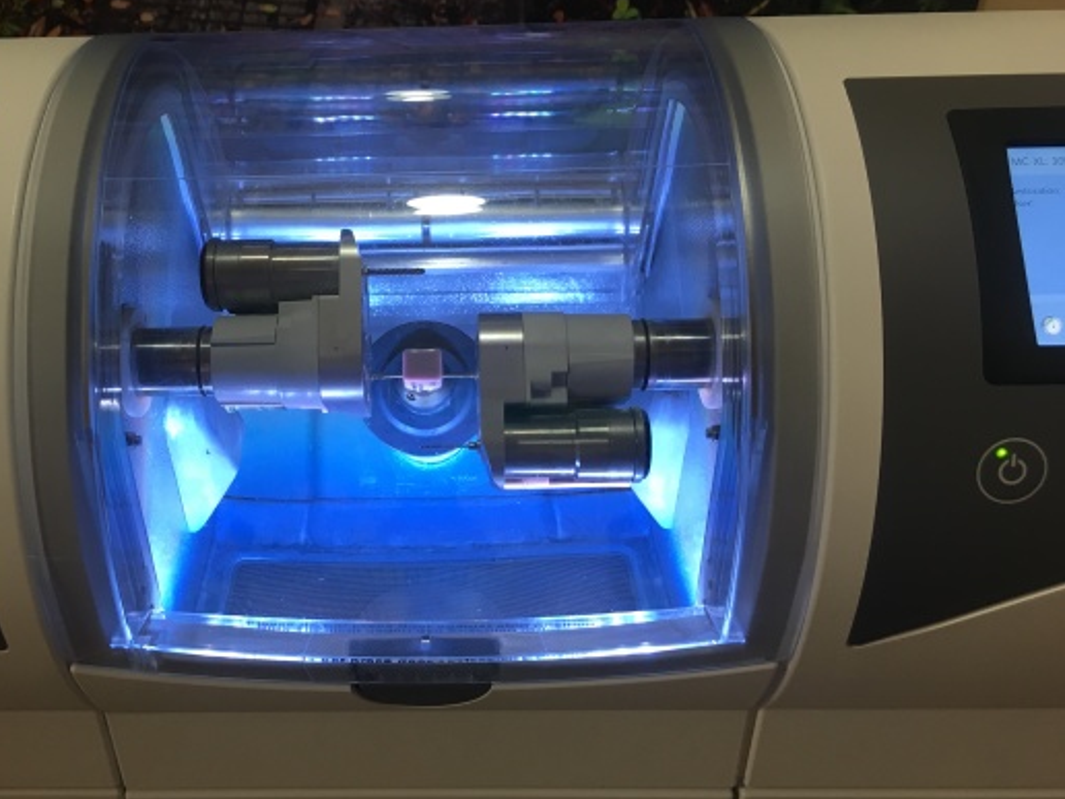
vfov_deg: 39.7
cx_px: 407
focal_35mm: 36
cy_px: 413
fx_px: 1108
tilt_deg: -35.5
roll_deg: +1.8
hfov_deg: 50.9
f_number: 2.2
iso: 64
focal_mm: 4.15
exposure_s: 1/30
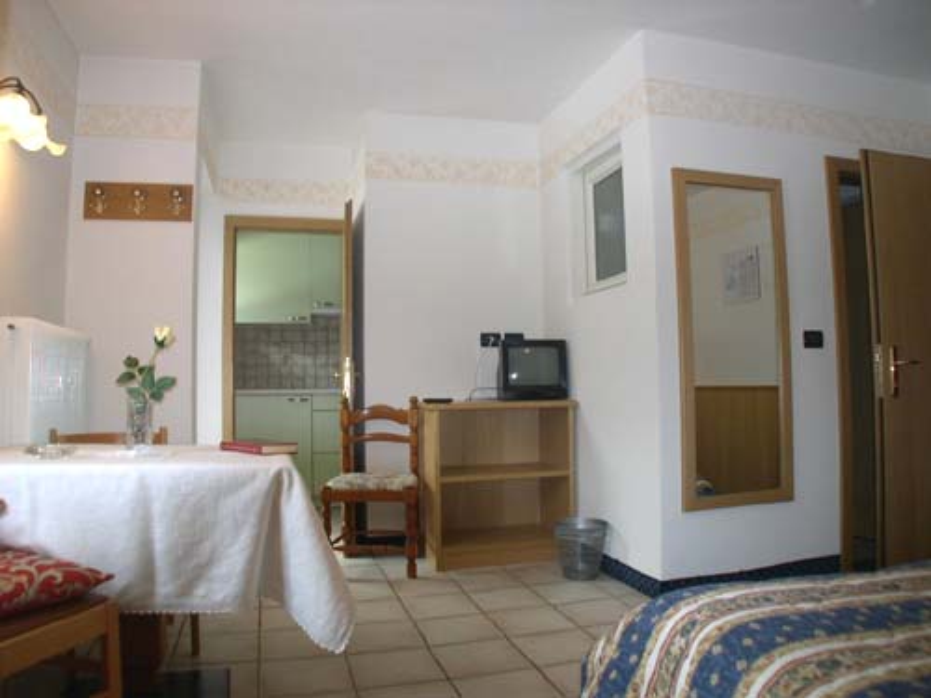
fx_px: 1022
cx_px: 466
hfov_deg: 49.0
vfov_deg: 37.7
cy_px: 349
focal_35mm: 38
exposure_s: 1/30
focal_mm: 8
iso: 100
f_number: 2.8
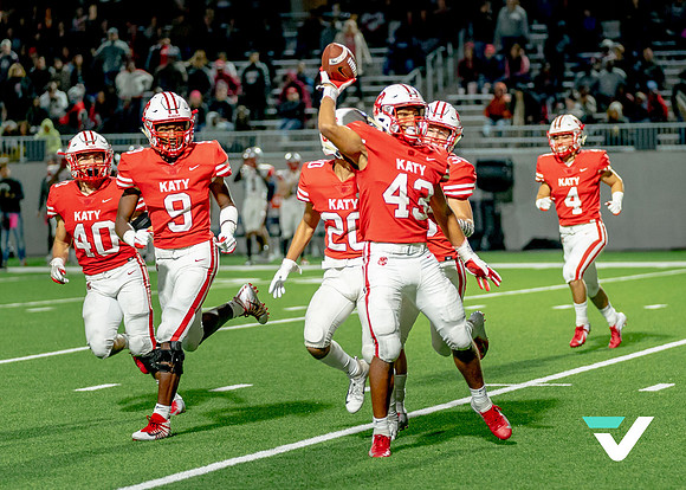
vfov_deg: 8.0
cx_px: 375
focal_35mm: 181
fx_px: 3519
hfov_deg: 11.1
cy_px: 239
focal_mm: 129
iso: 4000
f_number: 2.8
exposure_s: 1/1500
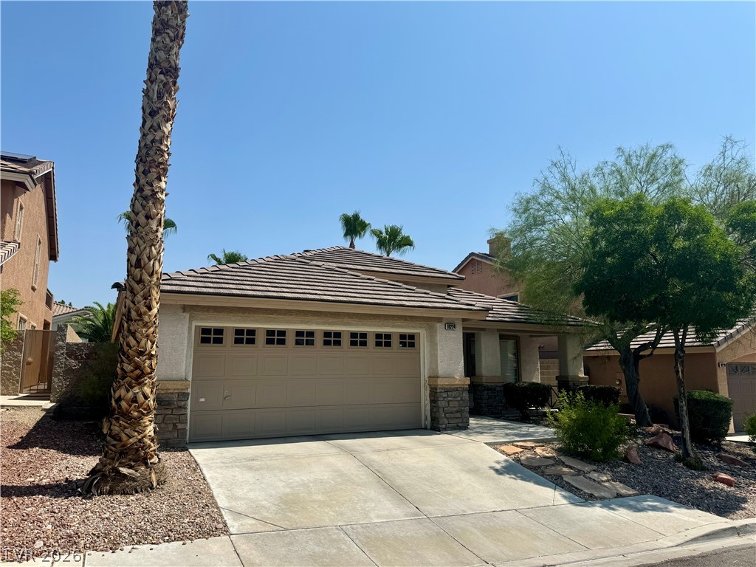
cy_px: 284
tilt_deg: +9.8
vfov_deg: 56.8
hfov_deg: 71.6
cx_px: 378
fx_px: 524
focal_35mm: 24
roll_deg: -0.8
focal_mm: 6.76
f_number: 1.78
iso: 80
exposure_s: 1/6410
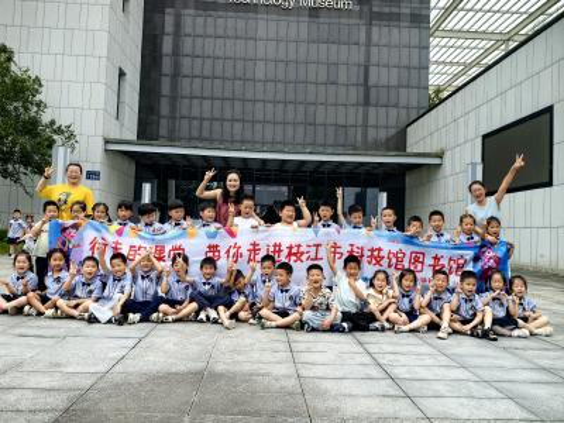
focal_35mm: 27
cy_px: 212
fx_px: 440
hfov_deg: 65.3
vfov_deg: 51.4
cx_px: 282
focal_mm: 6.98
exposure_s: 1/277
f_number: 4
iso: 50
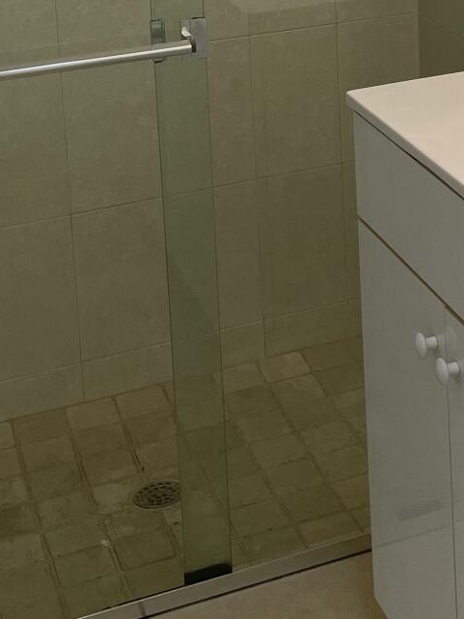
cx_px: 463
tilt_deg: -9.1
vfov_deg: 22.5
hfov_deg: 17.8
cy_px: -97
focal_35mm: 81
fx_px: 1449
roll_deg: +2.4
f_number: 1.6
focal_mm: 4.2
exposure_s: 1/60
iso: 64
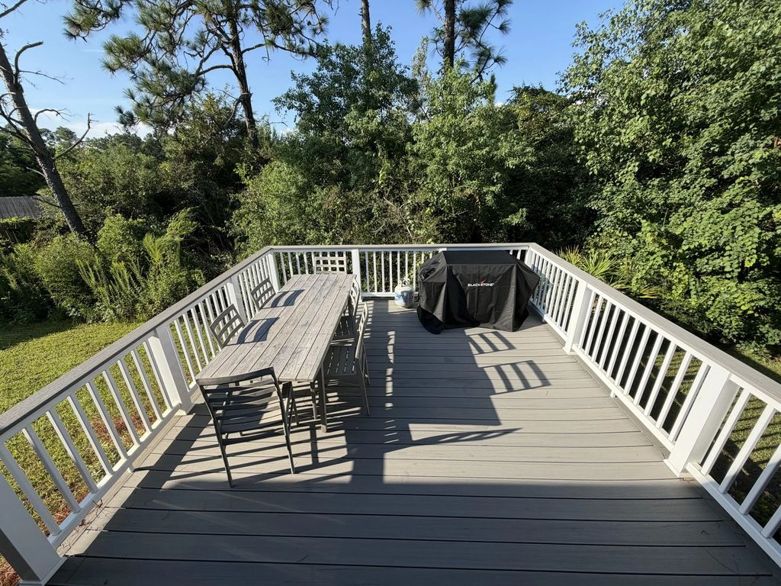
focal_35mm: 14
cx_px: 390
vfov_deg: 85.7
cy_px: 293
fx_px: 316
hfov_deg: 102.1
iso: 40
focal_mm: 2.22
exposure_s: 1/709
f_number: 2.2
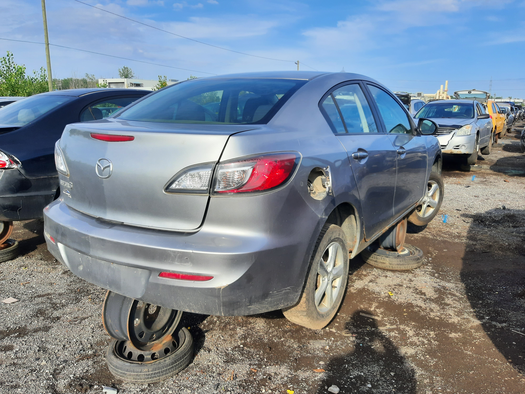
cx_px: 262
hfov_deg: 67.3
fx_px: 394
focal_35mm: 26
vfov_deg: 53.1
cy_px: 197
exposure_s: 1/951
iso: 40
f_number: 1.7
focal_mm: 3.92
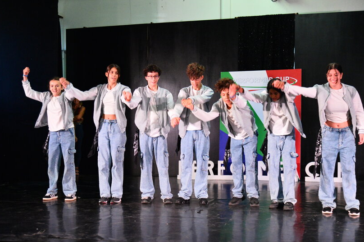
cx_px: 175
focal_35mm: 53
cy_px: 139
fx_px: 535
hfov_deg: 37.5
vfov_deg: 25.4
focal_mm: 46
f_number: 4
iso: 6400
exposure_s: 1/250
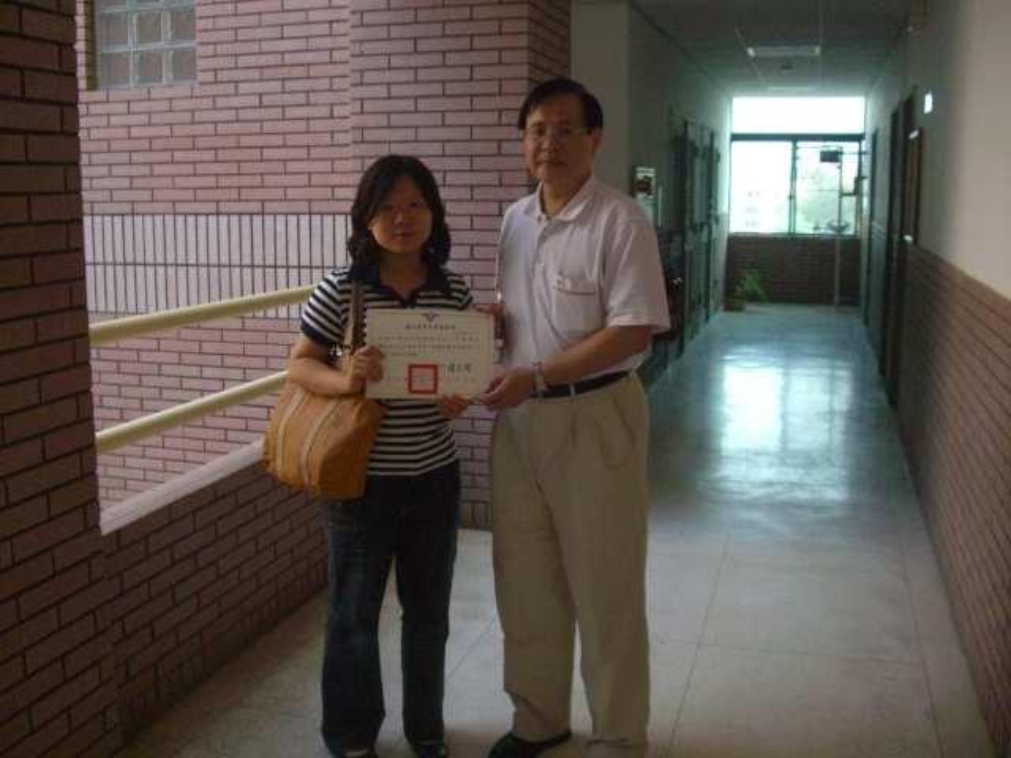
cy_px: 379
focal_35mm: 38
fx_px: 1110
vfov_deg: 37.7
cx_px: 506
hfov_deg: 49.0
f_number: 5.6
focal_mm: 7.9
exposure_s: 1/160
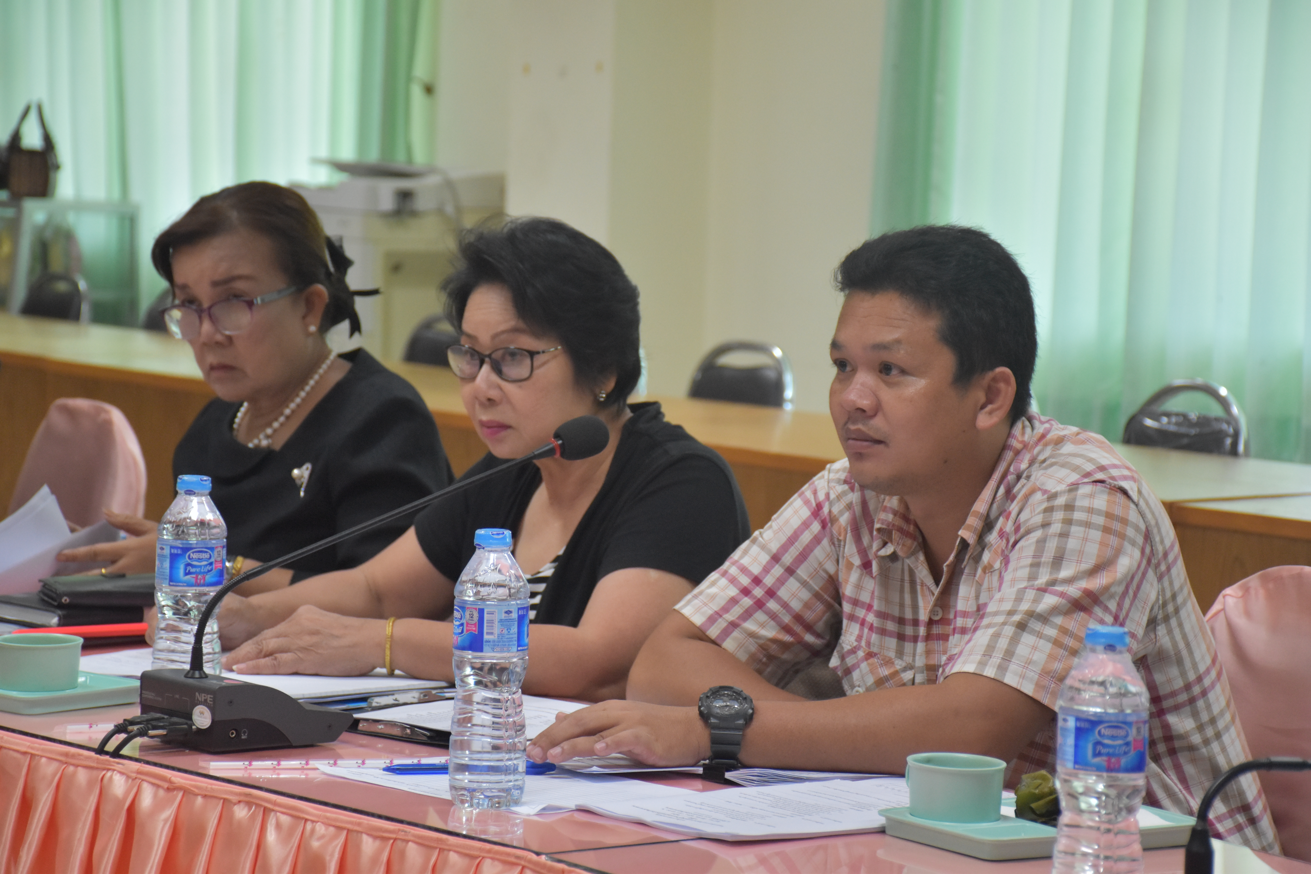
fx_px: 4643
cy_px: 437
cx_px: 656
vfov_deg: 10.8
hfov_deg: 16.1
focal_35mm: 128
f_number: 5.3
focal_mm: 85
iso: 1600
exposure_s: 1/125
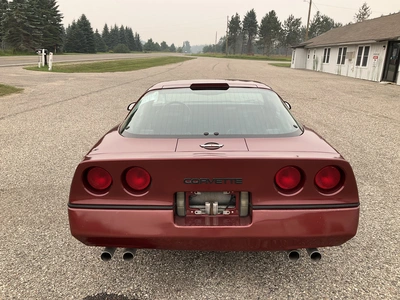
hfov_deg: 61.7
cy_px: 150
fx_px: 335
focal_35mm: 29
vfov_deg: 48.2
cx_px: 200
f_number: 1.8
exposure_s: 1/406
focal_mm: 3
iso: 25
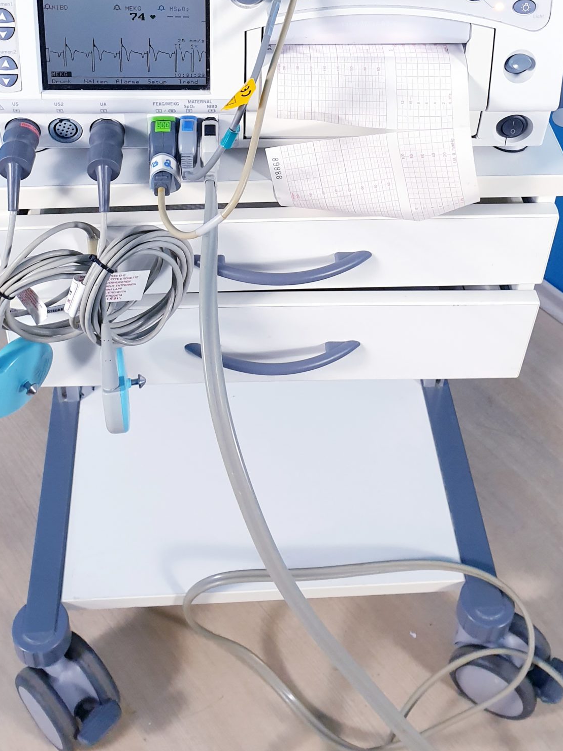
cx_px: 255
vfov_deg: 39.7
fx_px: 976
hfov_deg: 32.2
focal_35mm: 45
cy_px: 111
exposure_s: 1/50
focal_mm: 4.3
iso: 160
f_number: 2.4
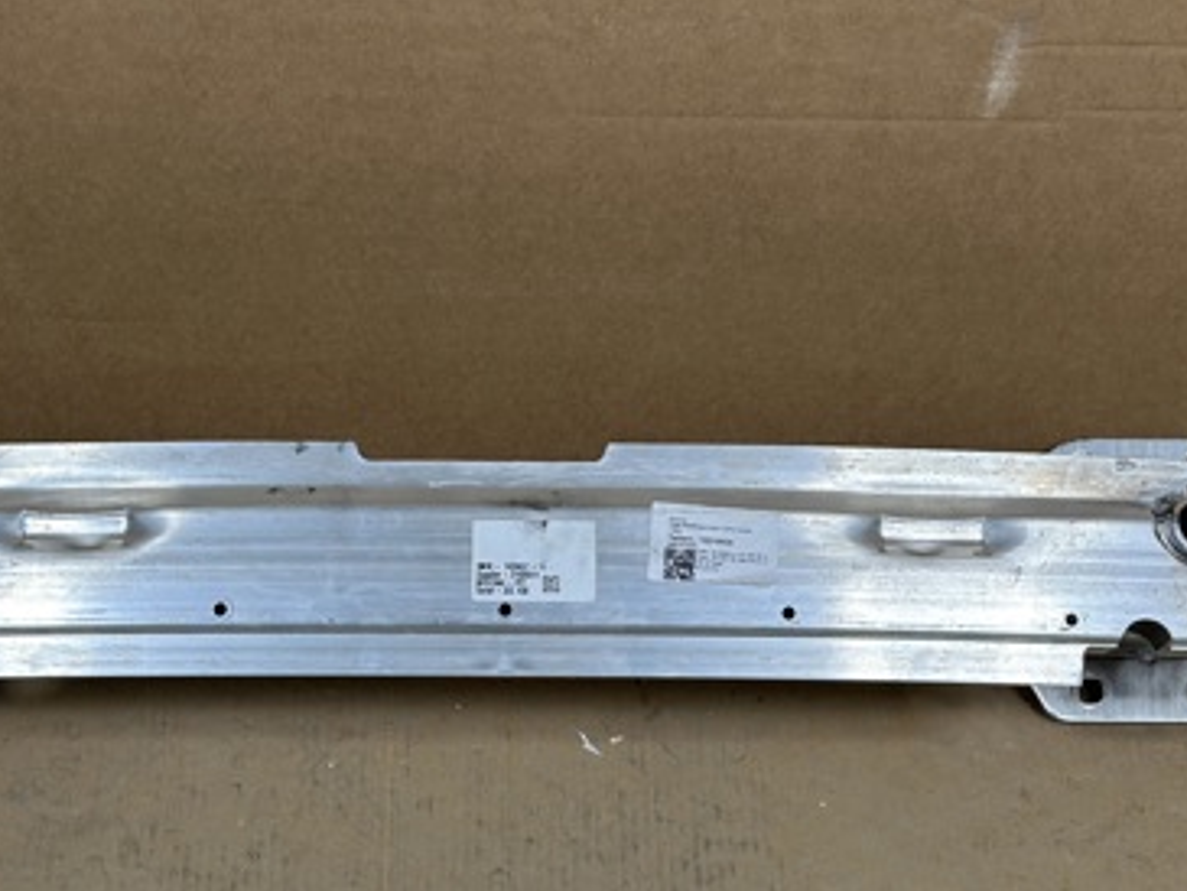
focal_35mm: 84
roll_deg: -0.6
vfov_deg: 17.6
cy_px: 558
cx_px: 550
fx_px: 2881
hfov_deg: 23.3
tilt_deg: -44.0
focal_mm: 6.86
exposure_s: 1/50
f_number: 1.78
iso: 100
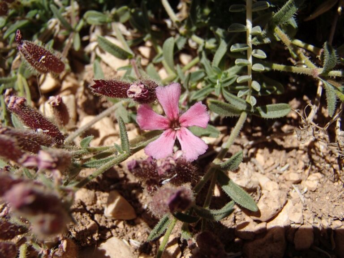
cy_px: 129
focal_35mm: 37
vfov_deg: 38.7
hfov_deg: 50.1
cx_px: 172
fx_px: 368
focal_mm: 6.64
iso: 100
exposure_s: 1/1000
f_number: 4.7
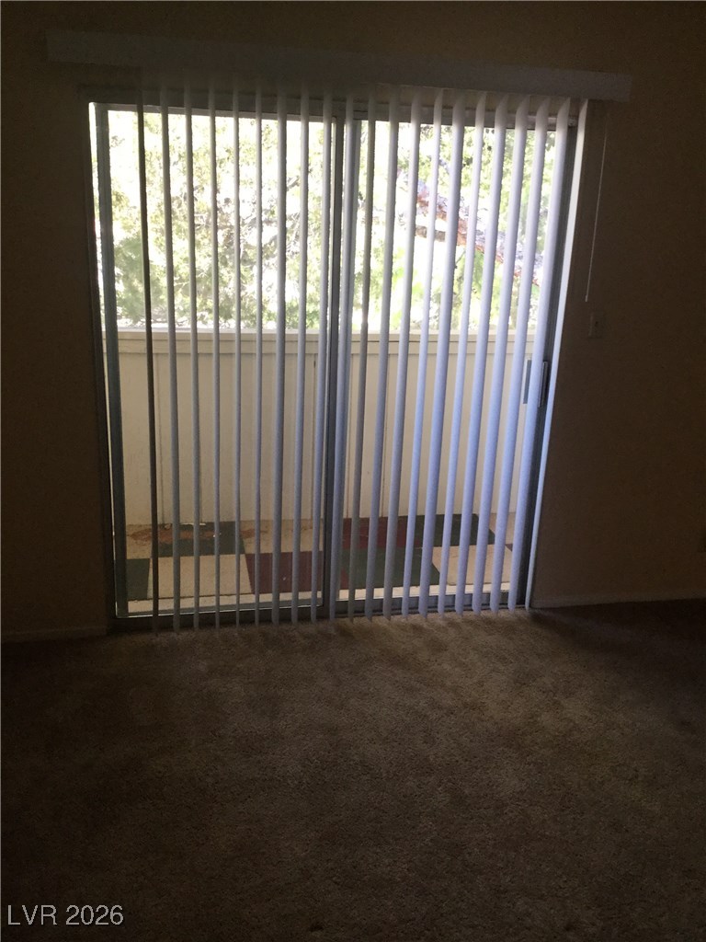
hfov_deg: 45.4
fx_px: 843
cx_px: 353
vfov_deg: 58.4
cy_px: 471
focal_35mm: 31
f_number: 2.4
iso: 25
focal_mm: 3.3
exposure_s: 1/30
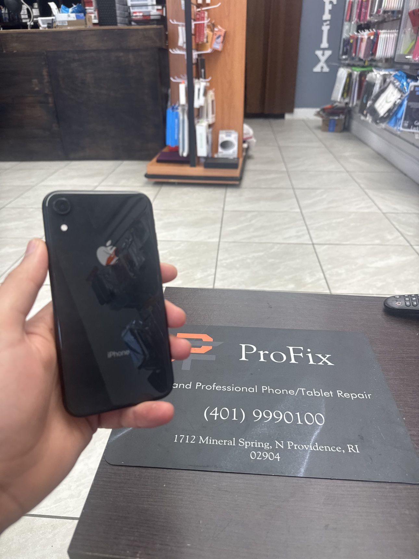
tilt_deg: -30.6
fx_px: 387
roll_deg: +2.2
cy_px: 280
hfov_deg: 56.8
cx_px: 210
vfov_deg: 71.6
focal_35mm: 24
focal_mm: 6.76
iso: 80
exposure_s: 1/120
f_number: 1.78
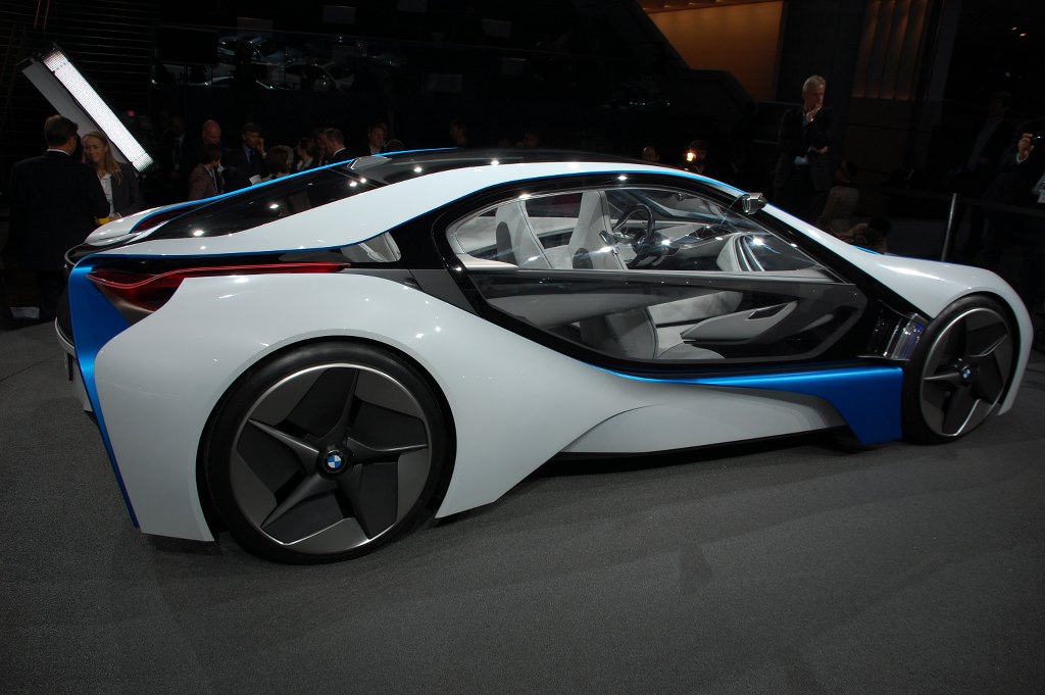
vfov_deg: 47.9
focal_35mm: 27
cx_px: 522
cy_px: 348
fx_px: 783
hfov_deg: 67.4
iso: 200
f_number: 8
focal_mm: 18
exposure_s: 1/250
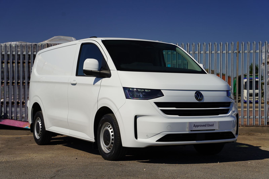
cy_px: 90
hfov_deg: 33.2
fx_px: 451
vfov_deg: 22.4
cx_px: 134
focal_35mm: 60
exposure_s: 1/800
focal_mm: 60.4
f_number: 5
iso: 100
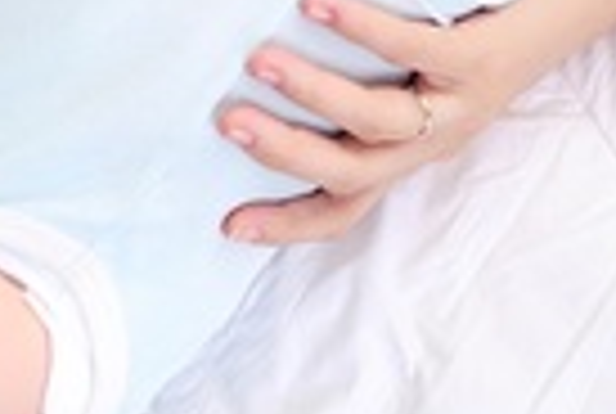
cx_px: 94
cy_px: -414
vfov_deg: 7.5
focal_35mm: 176
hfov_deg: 11.6
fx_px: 3012
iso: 100
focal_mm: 33.5
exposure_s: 1/200
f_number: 2.8
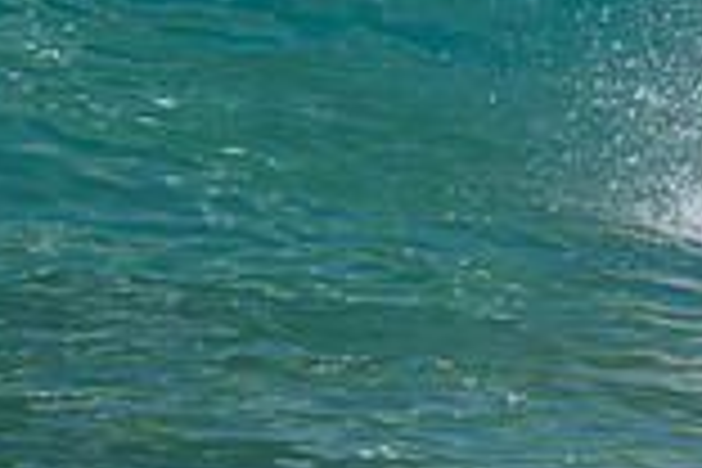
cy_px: -586
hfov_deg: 0.5
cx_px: 1453
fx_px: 73314
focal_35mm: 3760
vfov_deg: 0.4
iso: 280
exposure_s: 1/2000
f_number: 6.3
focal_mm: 800
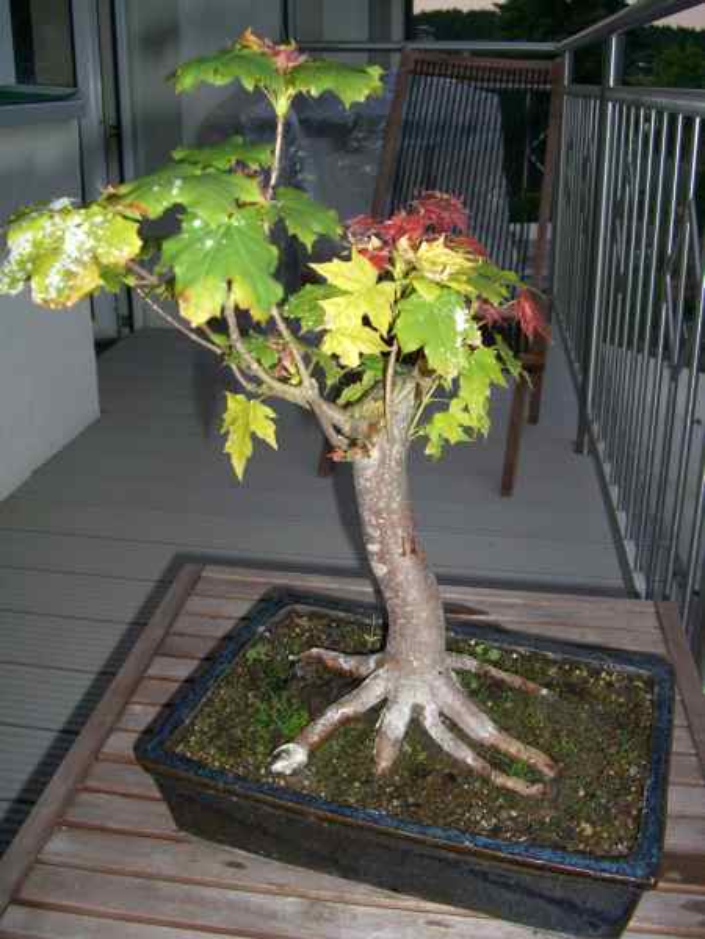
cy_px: 470
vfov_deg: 49.0
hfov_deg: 37.7
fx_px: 1032
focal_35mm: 38
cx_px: 352
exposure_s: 1/60
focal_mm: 7.9
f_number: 2.8
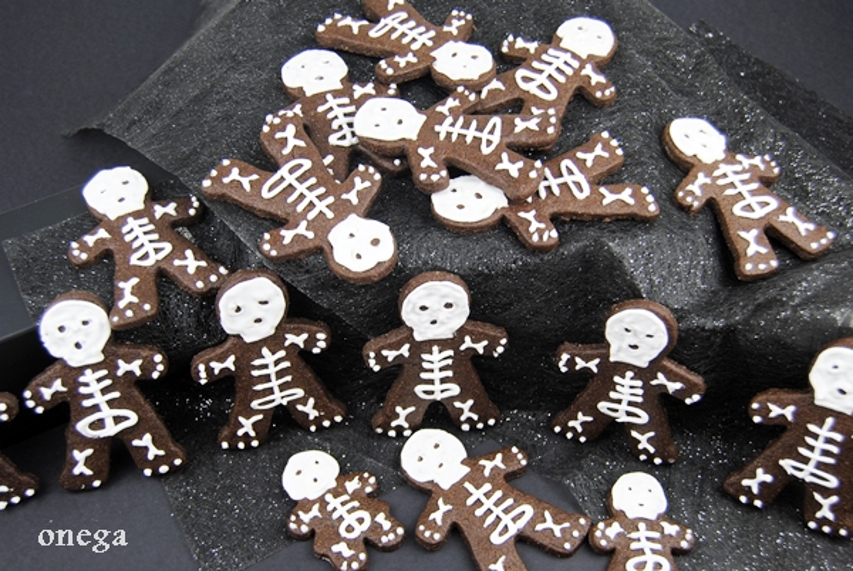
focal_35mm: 45
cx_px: 426
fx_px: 1068
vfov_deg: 30.0
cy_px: 286
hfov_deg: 43.5
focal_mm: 30
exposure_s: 1/100
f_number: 5
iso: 200
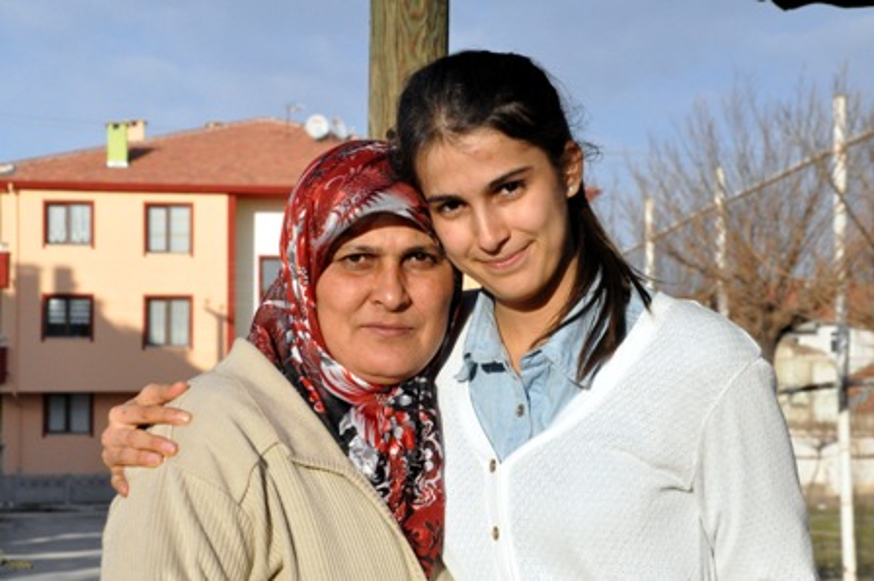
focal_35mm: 105
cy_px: 290
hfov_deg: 19.5
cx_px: 437
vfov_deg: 13.0
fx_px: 2547
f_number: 13
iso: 2500
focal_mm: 70
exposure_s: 1/2500
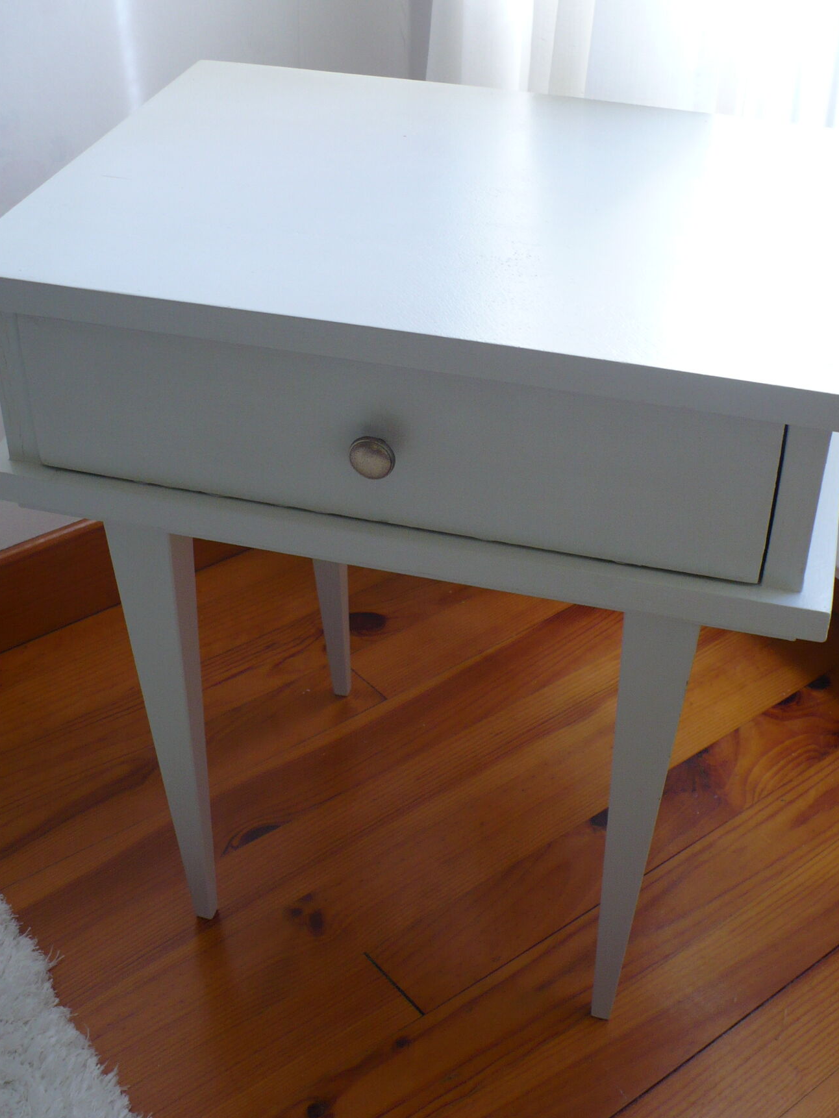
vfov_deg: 42.9
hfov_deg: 32.9
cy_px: 540
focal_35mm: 44
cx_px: 438
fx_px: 1422
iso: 100
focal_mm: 6.1
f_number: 2.8
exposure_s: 1/60
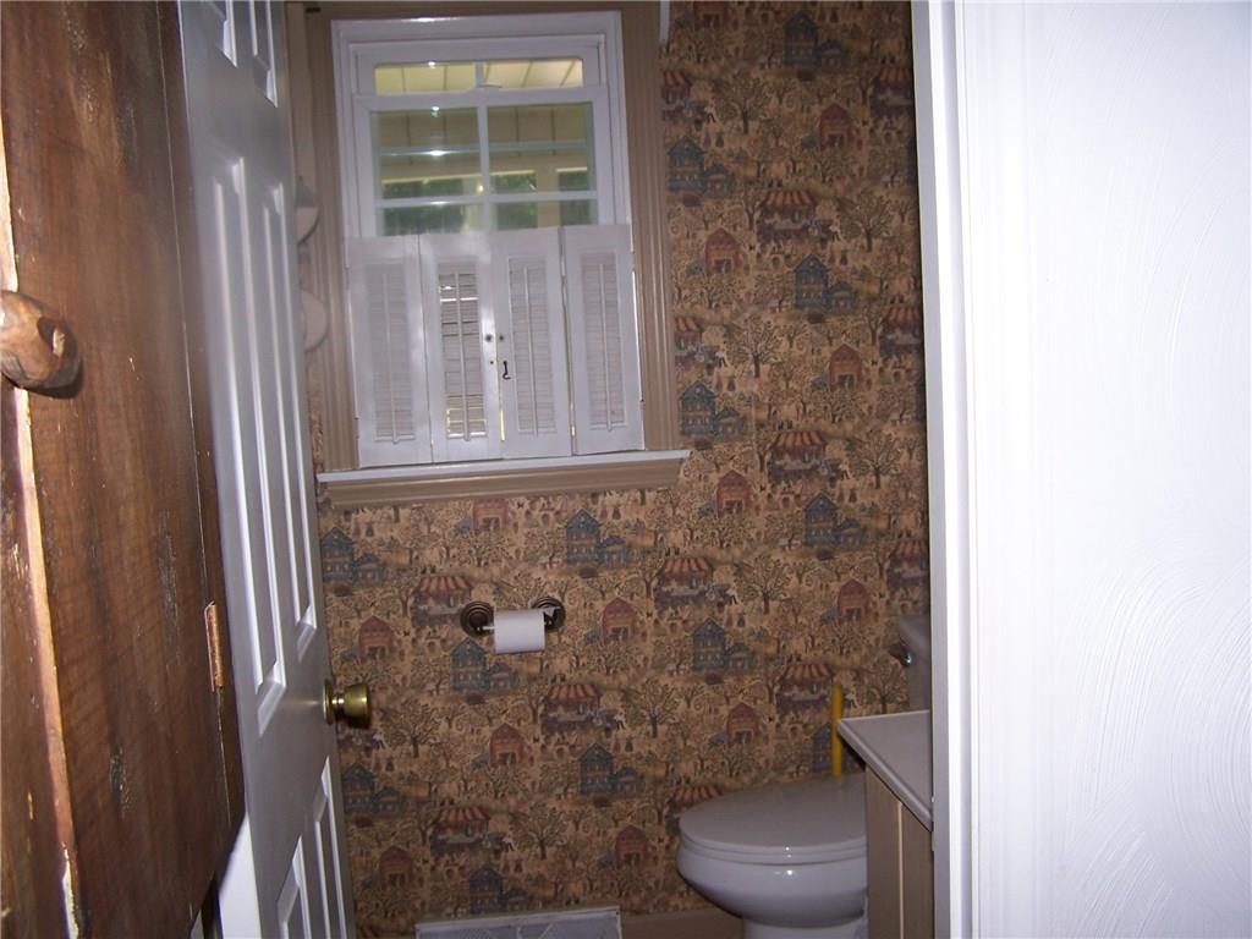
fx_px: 1374
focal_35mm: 38
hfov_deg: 49.0
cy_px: 470
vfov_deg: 37.7
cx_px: 626
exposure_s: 1/60
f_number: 2.8
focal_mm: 6.3
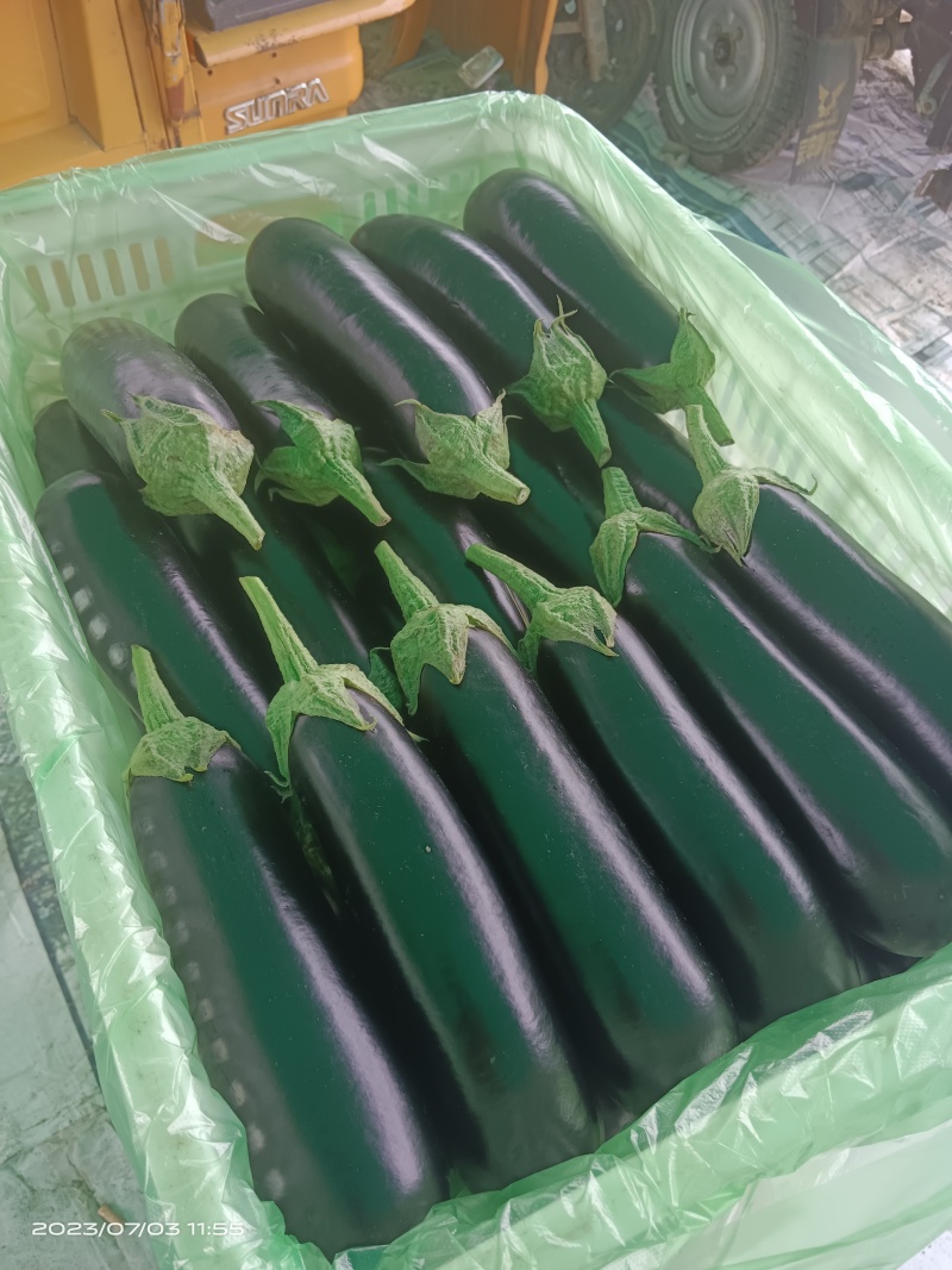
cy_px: 635
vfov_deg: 67.3
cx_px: 476
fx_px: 954
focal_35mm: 26
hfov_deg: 53.1
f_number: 1.8
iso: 229
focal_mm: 3.96
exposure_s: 1/100
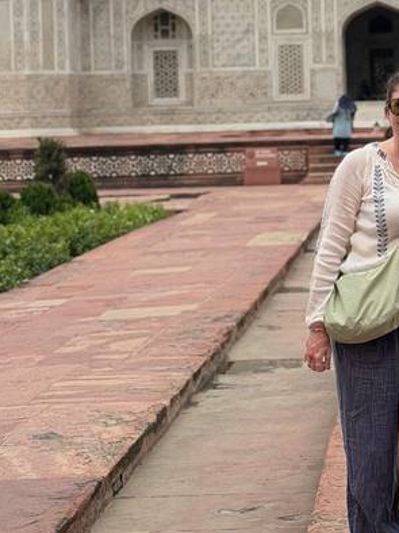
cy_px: 54
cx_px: 376
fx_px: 1800
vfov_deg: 16.6
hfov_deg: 12.5
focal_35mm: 117
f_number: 1.78
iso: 64
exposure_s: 1/7143
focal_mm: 6.76
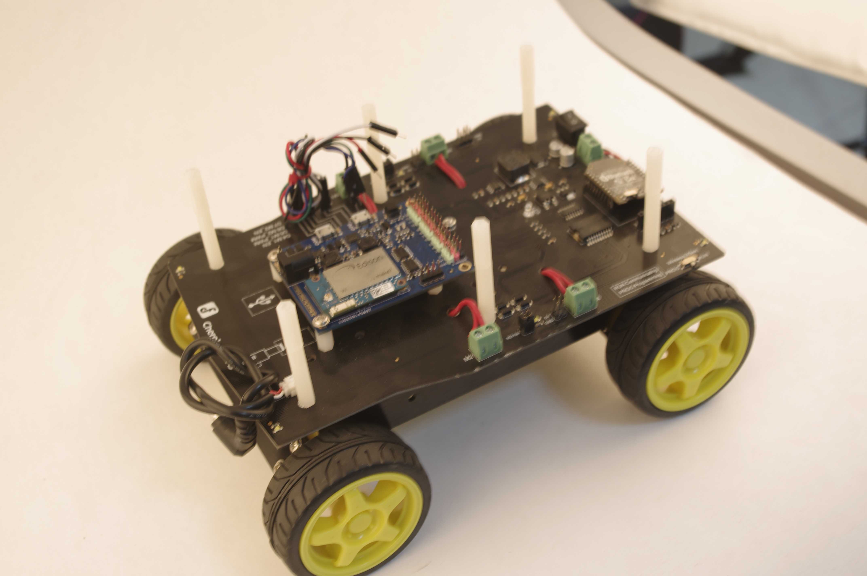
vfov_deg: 27.5
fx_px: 1179
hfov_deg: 40.4
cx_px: 434
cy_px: 288
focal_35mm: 49
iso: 100
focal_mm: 32.5
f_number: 5.6
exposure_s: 1/3.33
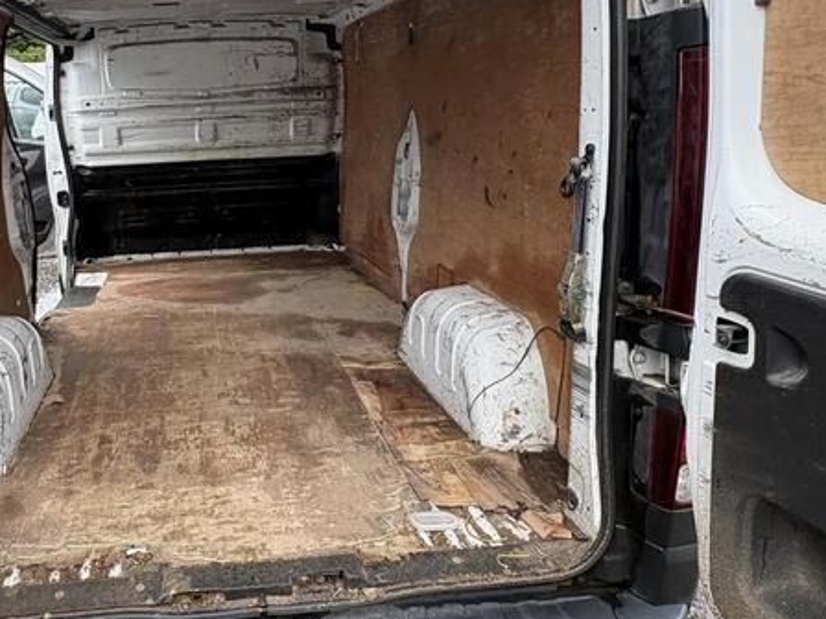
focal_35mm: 28
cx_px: 232
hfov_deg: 60.8
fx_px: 668
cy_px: 249
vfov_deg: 49.4
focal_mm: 2.22
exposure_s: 1/340
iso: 64
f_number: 2.2
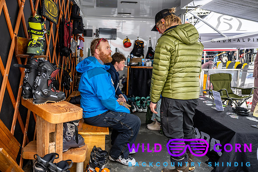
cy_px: 86
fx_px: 218
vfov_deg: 43.1
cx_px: 116
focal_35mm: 30
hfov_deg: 61.1
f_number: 2.8
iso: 100
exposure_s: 1/250
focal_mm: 26.5
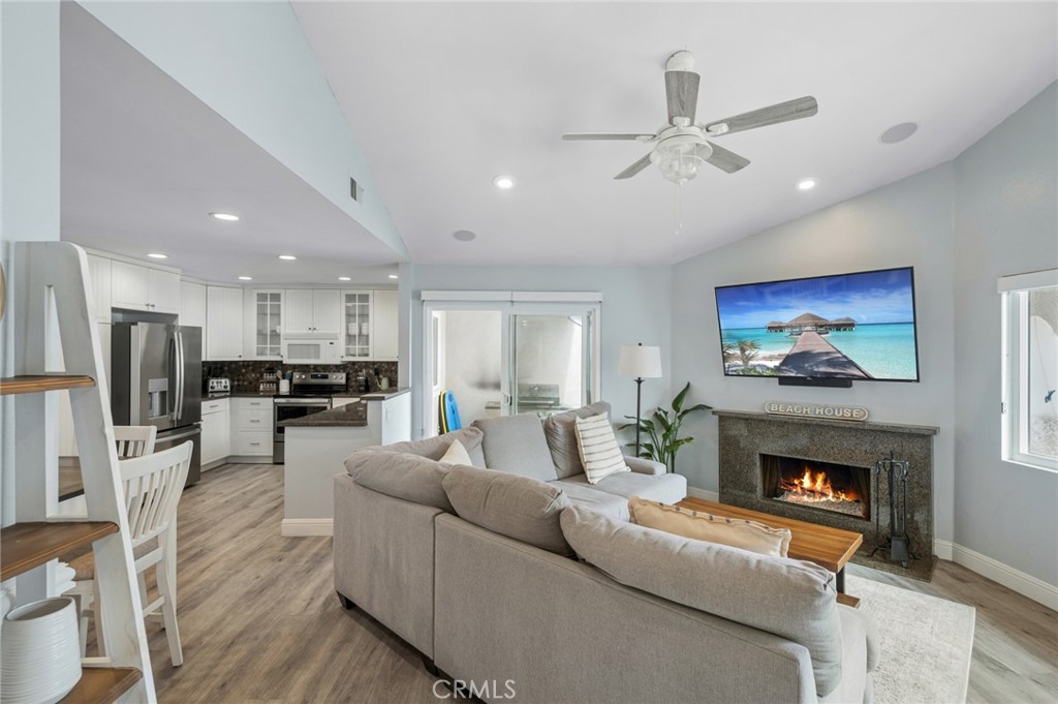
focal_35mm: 16
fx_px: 470
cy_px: 352
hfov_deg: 96.8
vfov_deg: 73.7
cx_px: 529
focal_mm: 16
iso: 160
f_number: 8
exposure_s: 1/6
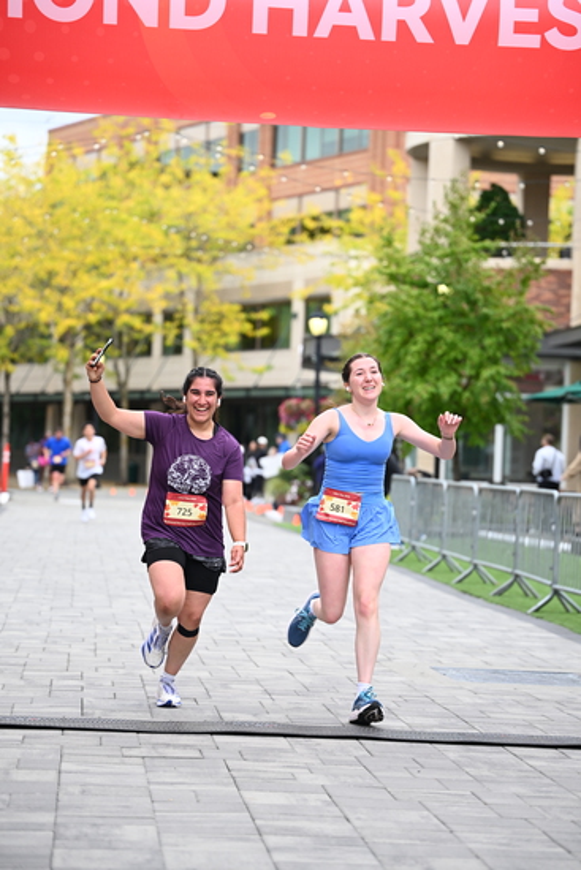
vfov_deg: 21.5
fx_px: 2298
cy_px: 435
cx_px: 290
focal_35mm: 95
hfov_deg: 14.4
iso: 640
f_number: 2.8
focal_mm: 95
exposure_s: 1/2000
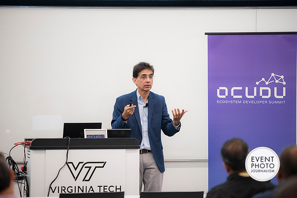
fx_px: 1650
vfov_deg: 6.9
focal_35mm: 200
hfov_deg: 10.3
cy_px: 99
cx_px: 148
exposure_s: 1/125
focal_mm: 200
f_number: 2.8
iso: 1000
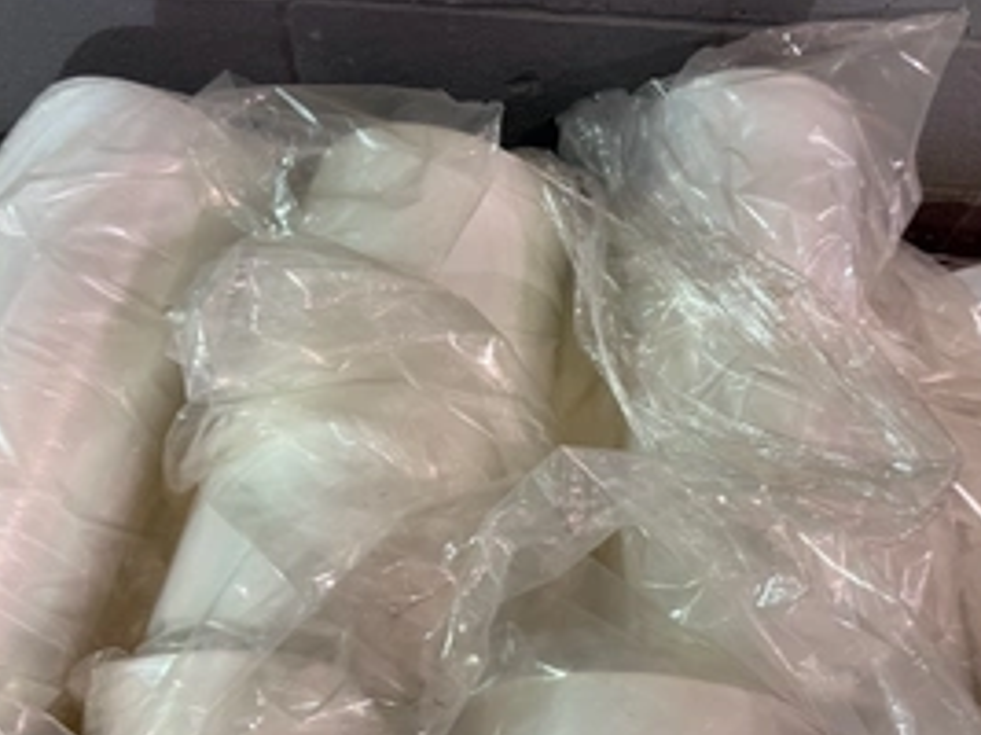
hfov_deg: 51.3
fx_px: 1020
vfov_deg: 39.6
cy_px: 386
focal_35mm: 36
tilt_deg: -62.4
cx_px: 536
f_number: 1.78
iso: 400
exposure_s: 1/60
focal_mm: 6.76
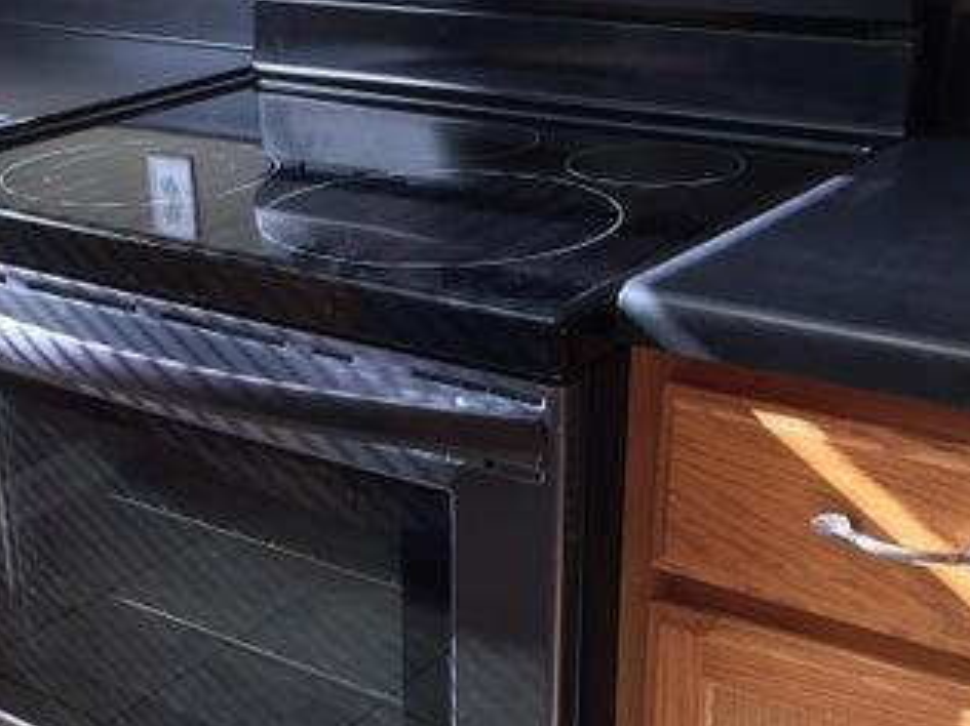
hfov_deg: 32.5
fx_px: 1653
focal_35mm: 59
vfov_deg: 24.6
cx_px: 360
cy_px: 535
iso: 32
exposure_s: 1/60
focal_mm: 4.15
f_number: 2.2
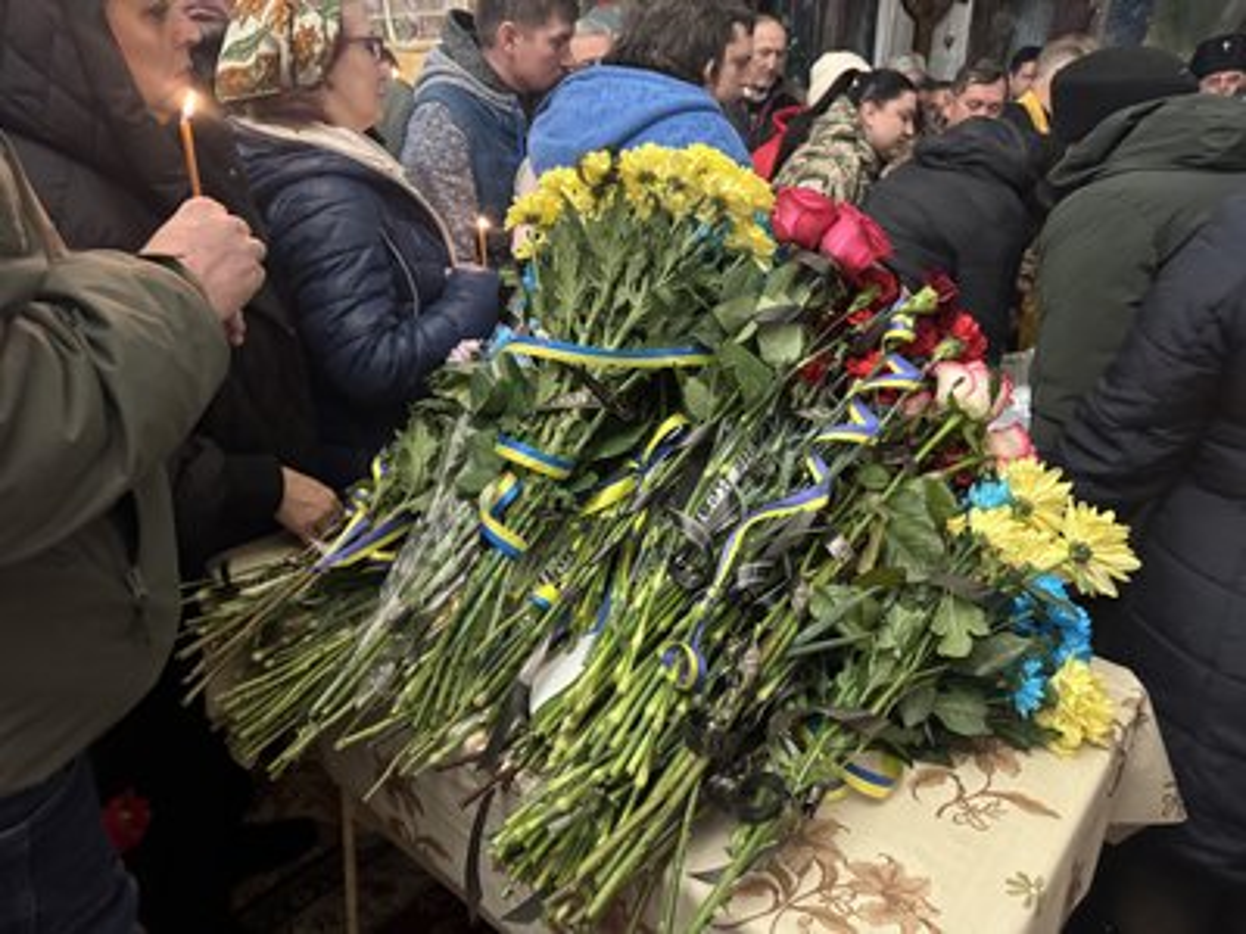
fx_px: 864
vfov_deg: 56.8
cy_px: 467
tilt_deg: -20.8
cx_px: 623
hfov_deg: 71.6
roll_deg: -0.5
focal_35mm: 24
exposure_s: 1/33
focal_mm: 6.76
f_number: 1.78
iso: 1000
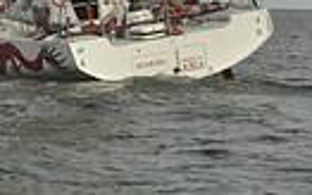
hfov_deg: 6.6
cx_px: -15
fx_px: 2697
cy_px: -440
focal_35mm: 317
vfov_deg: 4.0
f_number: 7.1
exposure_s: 1/1250
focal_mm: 70
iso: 200
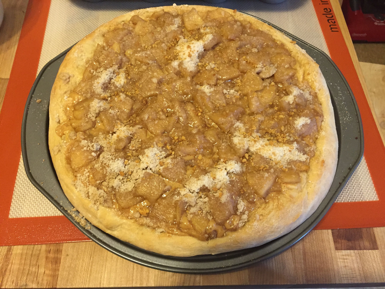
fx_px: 323
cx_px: 192
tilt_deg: -62.5
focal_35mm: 29
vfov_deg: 48.2
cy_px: 144
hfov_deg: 61.7
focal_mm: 4.15
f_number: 2.2
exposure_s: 1/30
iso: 200
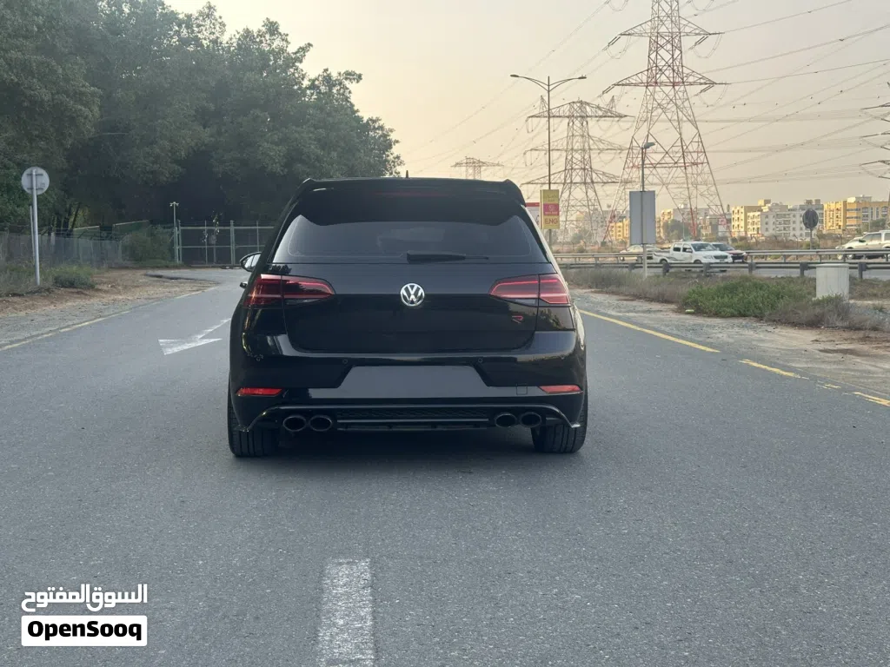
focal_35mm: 48
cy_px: 334
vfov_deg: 30.3
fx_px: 1234
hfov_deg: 39.7
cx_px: 445
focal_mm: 6.86
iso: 64
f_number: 1.78
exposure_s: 1/756
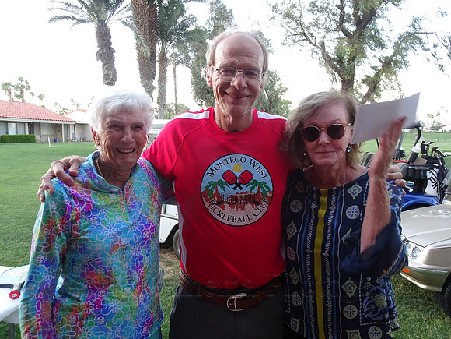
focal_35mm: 24
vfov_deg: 56.8
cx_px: 226
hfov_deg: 71.6
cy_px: 170
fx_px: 313
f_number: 3.5
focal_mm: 4.1
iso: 400
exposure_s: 1/60
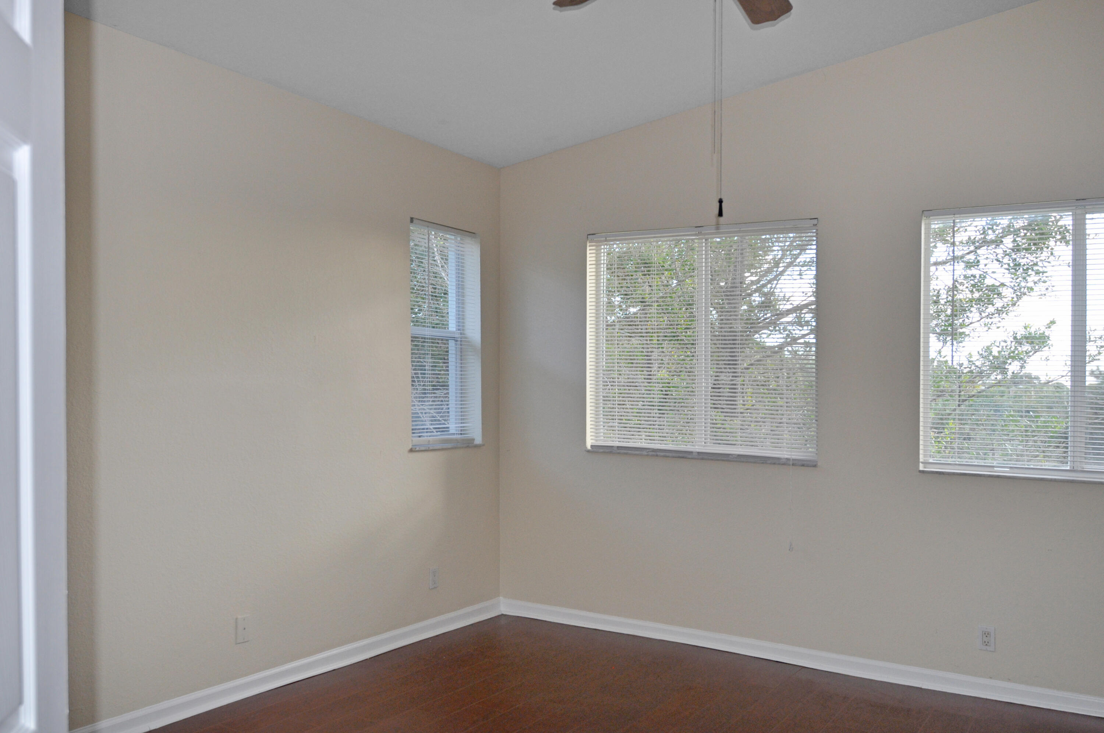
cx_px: 552
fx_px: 919
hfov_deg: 62.0
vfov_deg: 43.5
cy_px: 366
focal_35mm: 30
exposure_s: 1/160
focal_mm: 20
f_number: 4
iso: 400
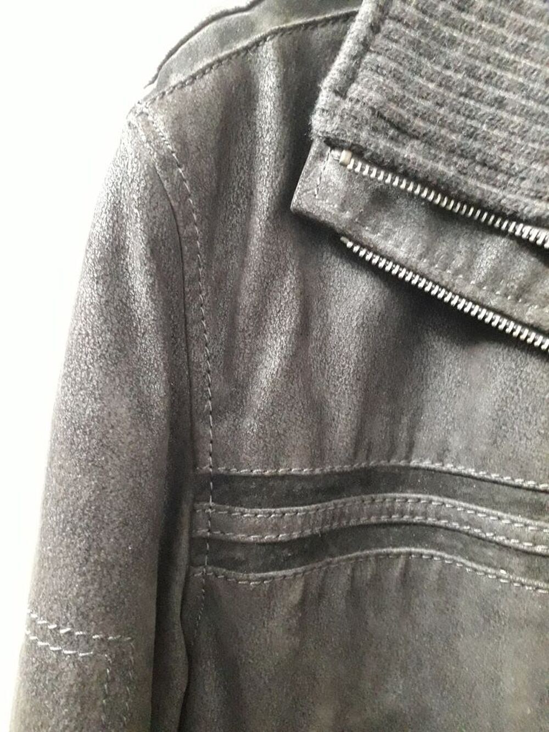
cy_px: 366
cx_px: 274
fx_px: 571
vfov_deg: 65.3
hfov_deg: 51.4
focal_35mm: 27
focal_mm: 3.6
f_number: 1.9
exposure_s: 1/17
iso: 800
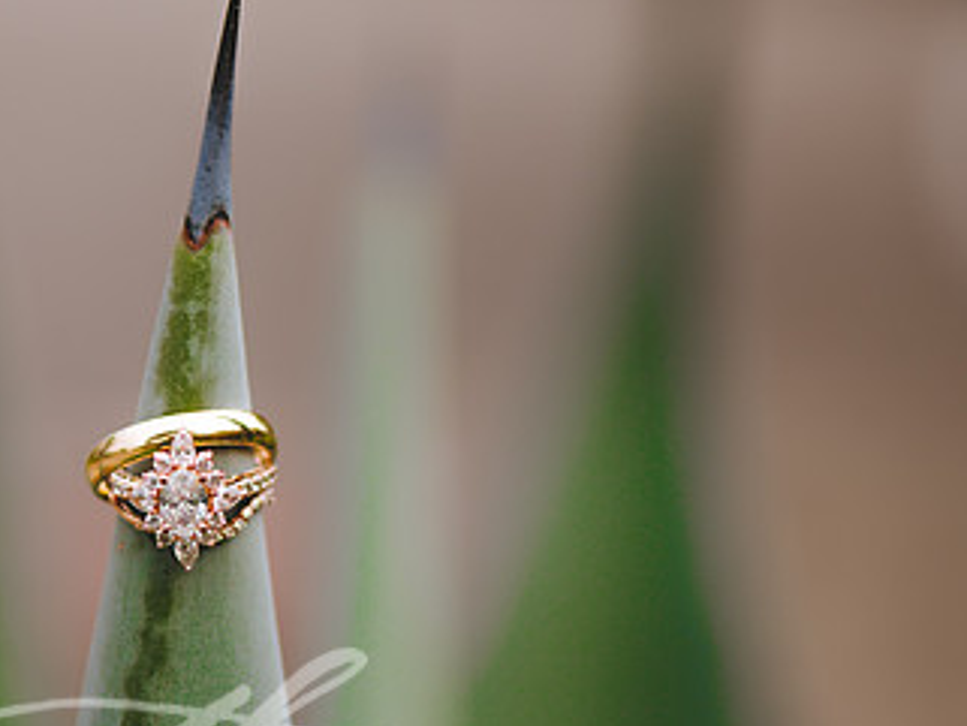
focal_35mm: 189
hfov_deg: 10.4
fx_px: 5282
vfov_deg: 7.9
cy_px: 501
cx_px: 193
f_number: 3
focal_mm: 105
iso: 125
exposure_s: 1/640
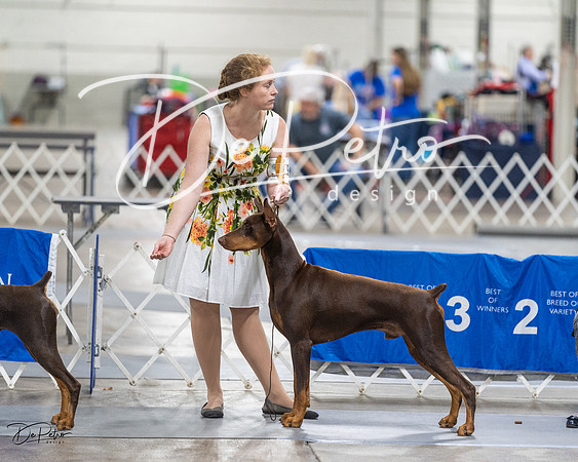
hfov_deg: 9.4
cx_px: 289
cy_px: 231
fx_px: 3505
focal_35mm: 205
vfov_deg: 7.5
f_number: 2.8
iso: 2500
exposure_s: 1/200
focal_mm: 182
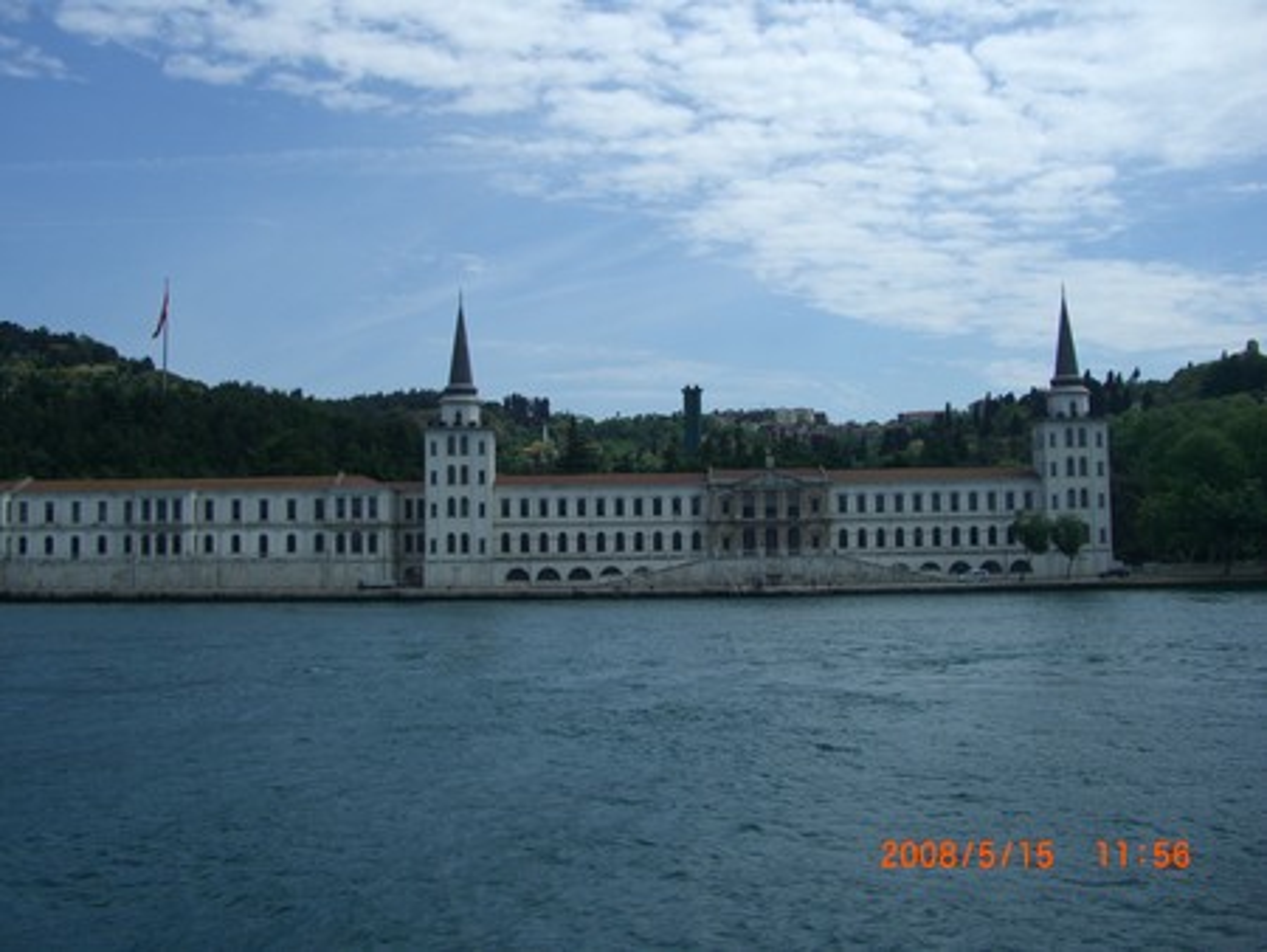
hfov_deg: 49.0
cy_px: 476
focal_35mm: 38
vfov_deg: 37.8
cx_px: 634
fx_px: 1392
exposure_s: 1/500
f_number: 5.6
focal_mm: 7.9
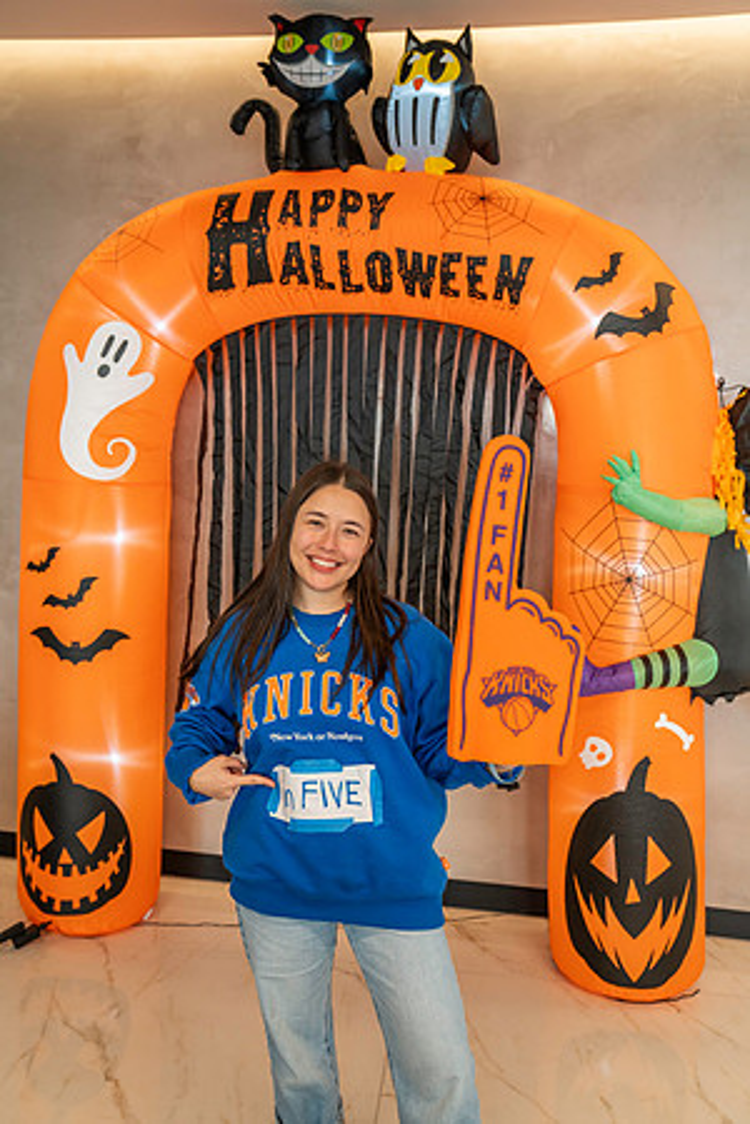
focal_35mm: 35
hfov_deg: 37.9
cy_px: 562
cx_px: 375
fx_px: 1094
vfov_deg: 54.4
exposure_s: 1/160
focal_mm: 35
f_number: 4.5
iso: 1600
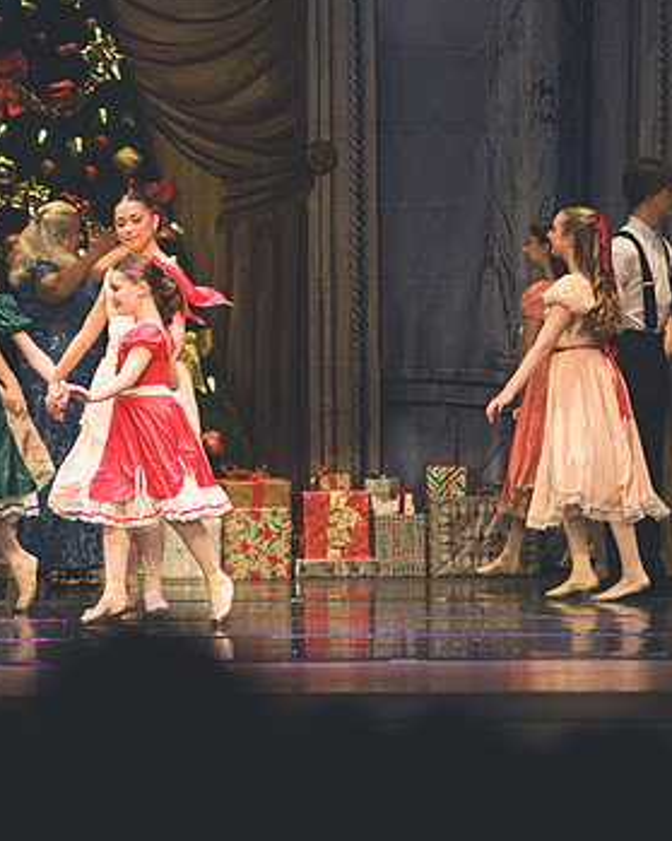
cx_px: 219
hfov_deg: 5.0
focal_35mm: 312
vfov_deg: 6.2
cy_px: 411
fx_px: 7760
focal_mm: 200
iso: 500
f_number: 2.8
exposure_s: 1/400
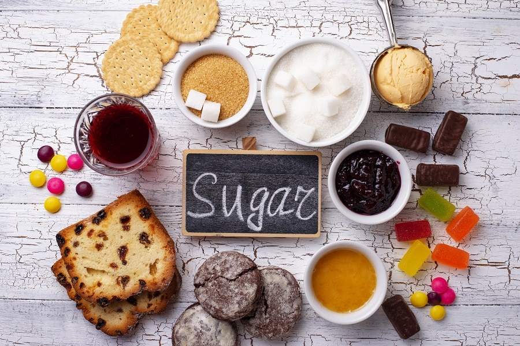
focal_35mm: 50
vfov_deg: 27.0
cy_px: 173
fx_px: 722
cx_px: 260
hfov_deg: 39.6
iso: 100
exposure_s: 1/125
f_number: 9
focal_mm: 50
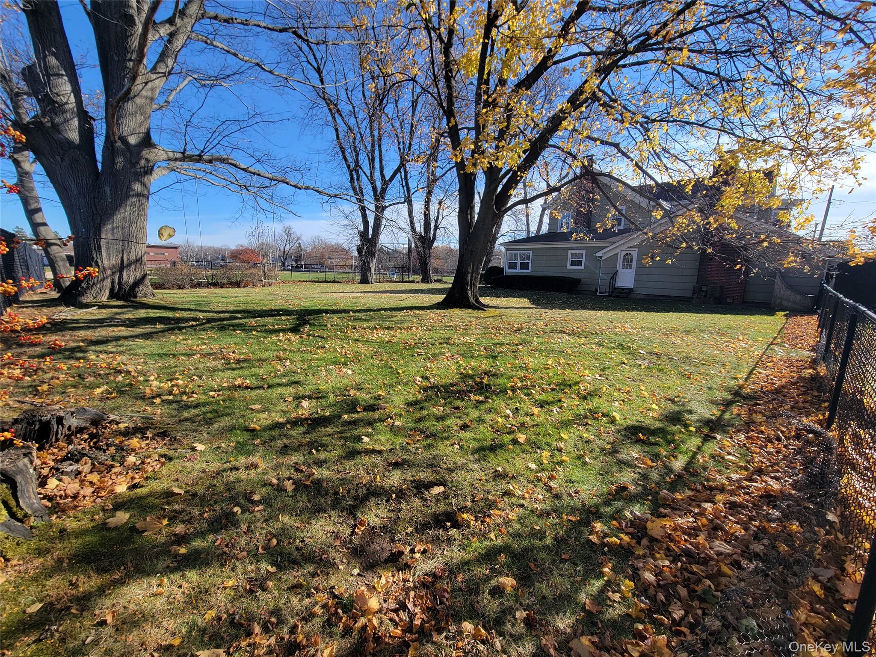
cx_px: 438
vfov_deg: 89.9
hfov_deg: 106.2
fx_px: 329
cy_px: 328
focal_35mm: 13
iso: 50
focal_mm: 2.2
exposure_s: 1/834
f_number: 2.2
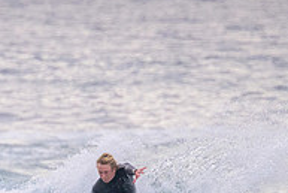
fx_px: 19278
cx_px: 63
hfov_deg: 0.9
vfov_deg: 0.6
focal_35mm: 2408
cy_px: 246
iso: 1800
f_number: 11
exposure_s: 1/1250
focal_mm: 800
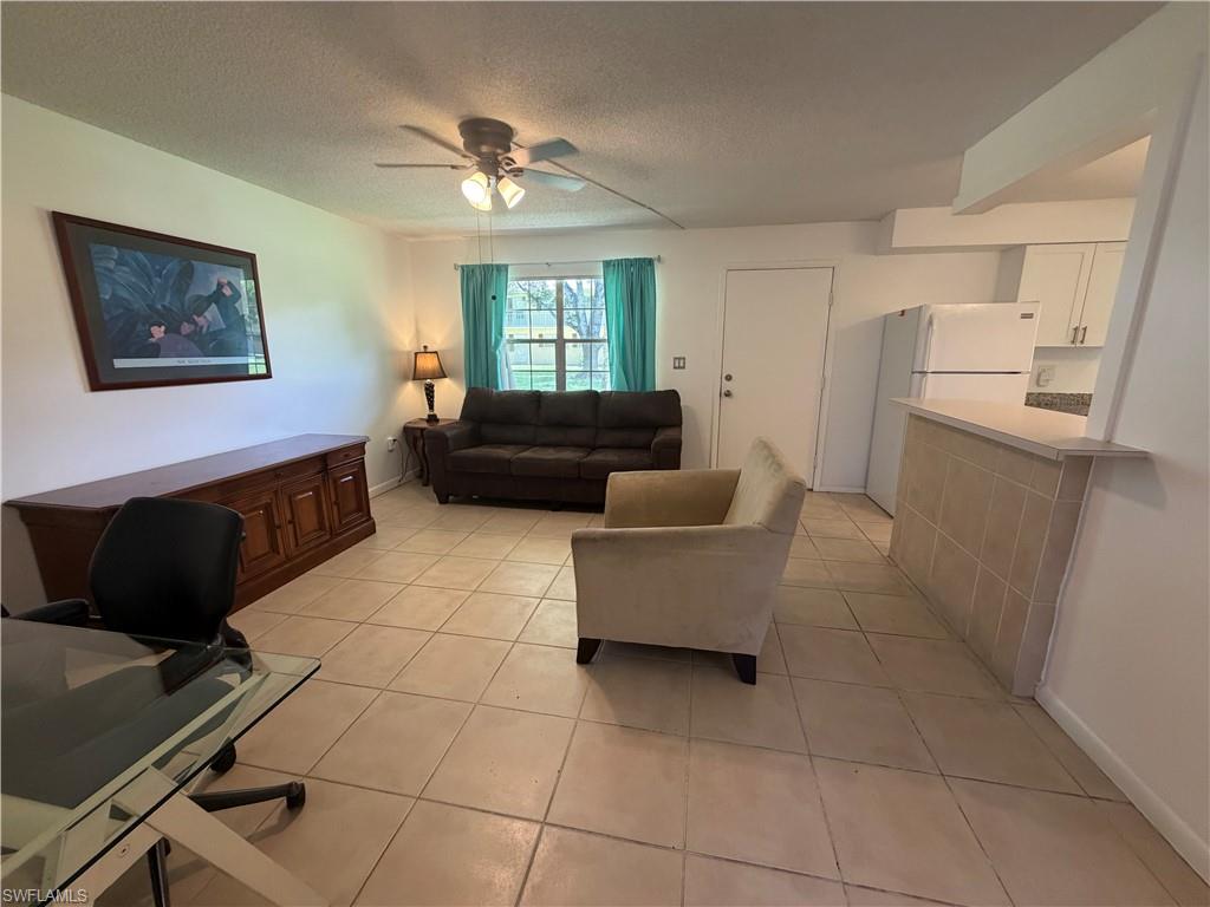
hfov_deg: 102.1
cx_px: 605
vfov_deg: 85.7
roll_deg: +1.5
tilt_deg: -13.2
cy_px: 454
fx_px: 489
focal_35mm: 14
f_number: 2.2
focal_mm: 2.22
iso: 320
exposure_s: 1/120
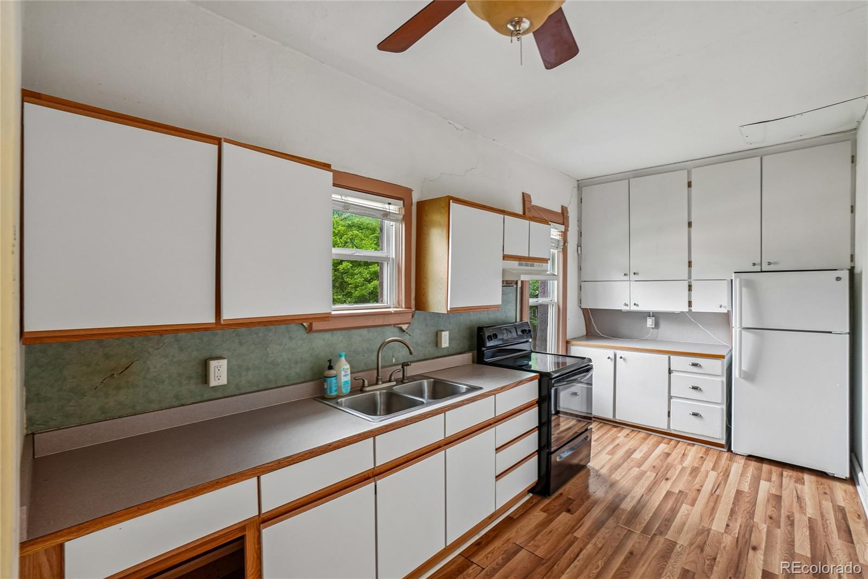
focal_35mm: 15
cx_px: 434
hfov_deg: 100.4
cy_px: 290
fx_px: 362
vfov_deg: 77.3
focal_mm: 10
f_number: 8
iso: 400
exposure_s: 1/10
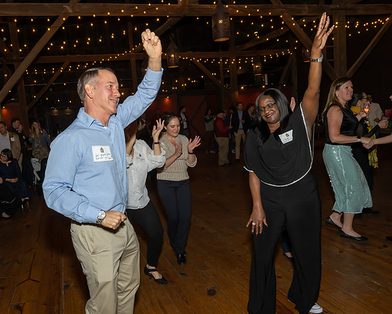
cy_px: 157
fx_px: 327
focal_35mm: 28
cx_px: 157
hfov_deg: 61.4
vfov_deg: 51.2
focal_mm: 17
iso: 640
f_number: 7.1
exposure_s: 1/250
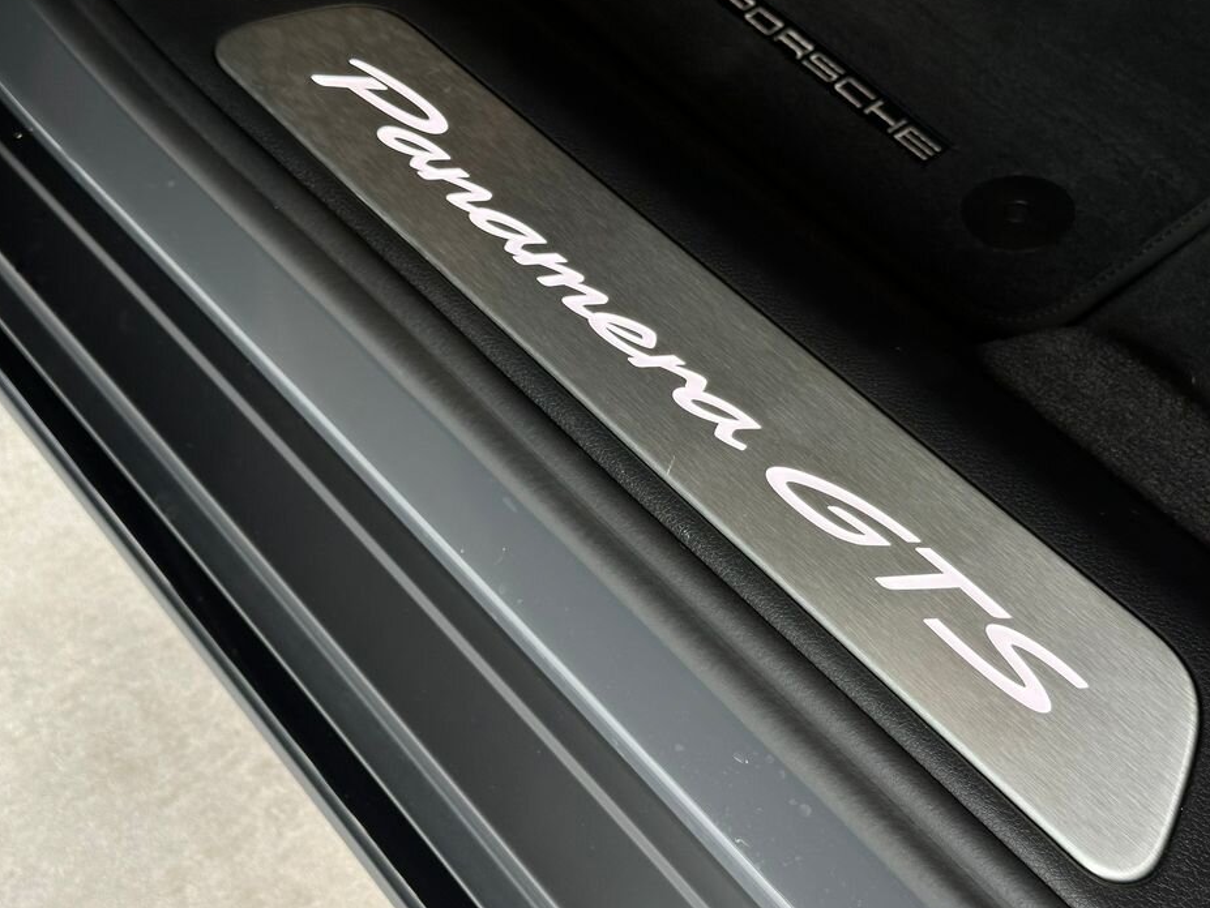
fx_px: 1853
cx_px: 617
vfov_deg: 27.5
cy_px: 461
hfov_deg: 36.2
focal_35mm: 53
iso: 80
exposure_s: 1/100
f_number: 1.78
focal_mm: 6.86
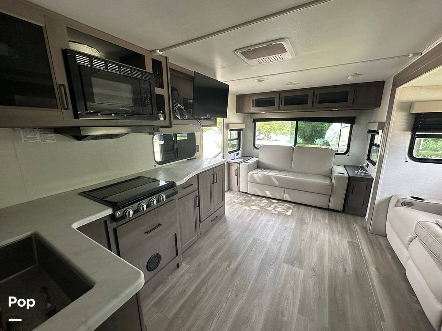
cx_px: 221
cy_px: 166
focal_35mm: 14
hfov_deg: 102.1
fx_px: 179
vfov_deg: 85.7
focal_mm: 2.22
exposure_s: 1/99
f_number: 2.2
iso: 100
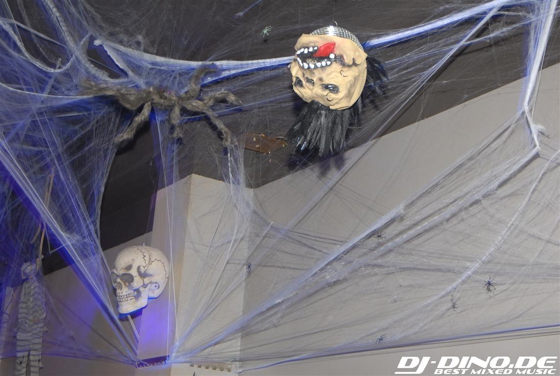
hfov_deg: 35.0
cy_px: 188
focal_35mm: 57
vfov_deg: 23.9
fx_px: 889
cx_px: 280
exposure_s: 1/3
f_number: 5.6
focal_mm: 38
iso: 400
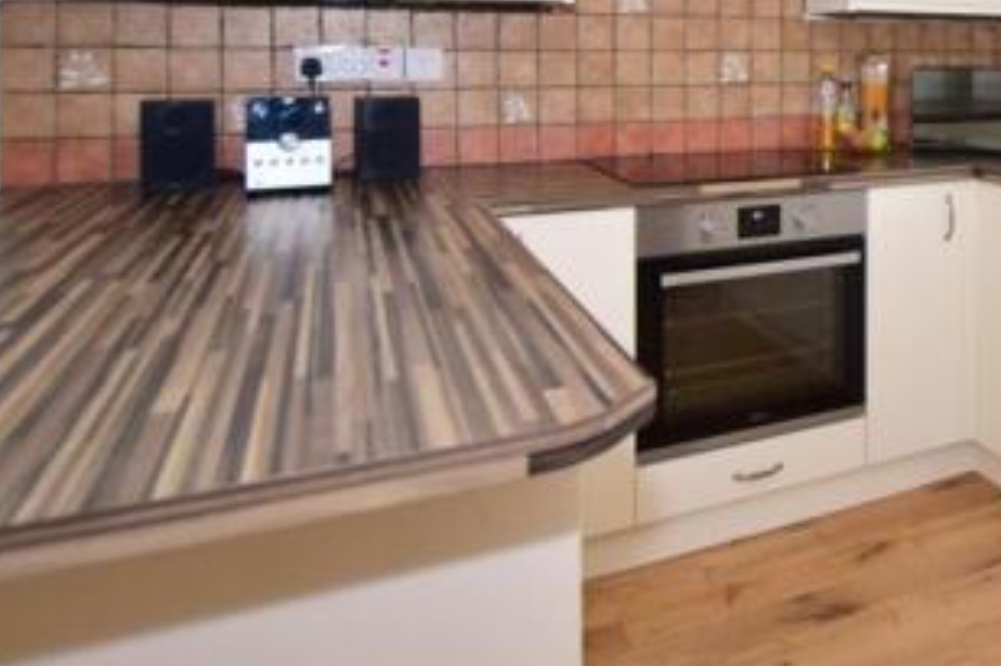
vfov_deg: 38.1
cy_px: 57
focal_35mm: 32
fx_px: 889
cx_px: 913
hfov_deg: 51.4
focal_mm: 10
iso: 400
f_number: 5.6
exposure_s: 1/100
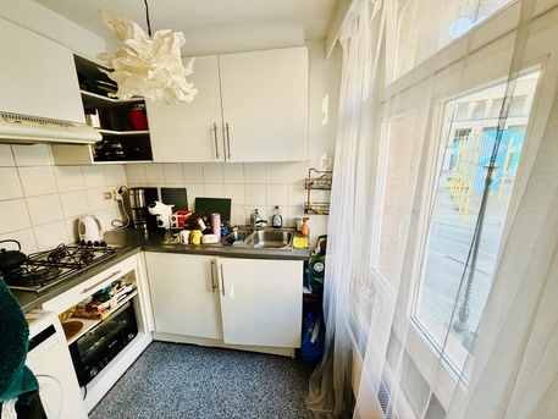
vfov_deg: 85.7
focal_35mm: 14
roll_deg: +0.6
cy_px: 210
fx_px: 226
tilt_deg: -13.0
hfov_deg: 102.0
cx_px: 279
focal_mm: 2.22
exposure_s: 1/100
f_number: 2.2
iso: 250
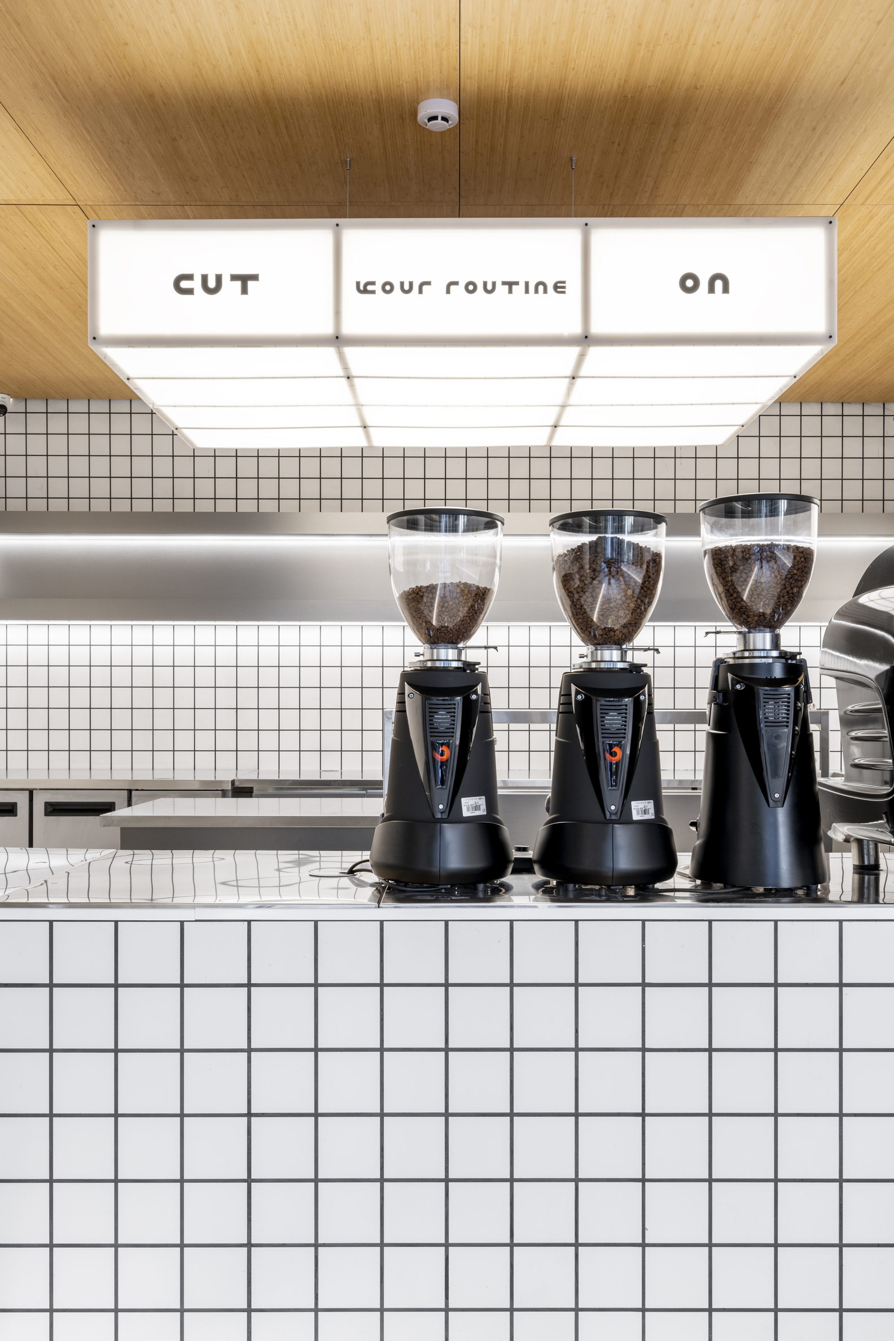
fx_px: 1192
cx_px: 447
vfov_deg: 58.7
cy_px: 670
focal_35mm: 32
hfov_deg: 41.1
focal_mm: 32
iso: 100
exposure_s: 1/4
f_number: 11
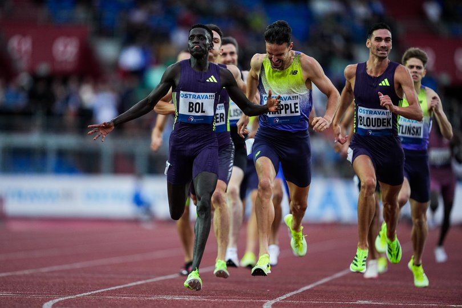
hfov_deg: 5.2
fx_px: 5133
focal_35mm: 400
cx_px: 231
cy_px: 154
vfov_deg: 3.4
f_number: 2.8
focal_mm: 400
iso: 2000
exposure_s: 1/3200
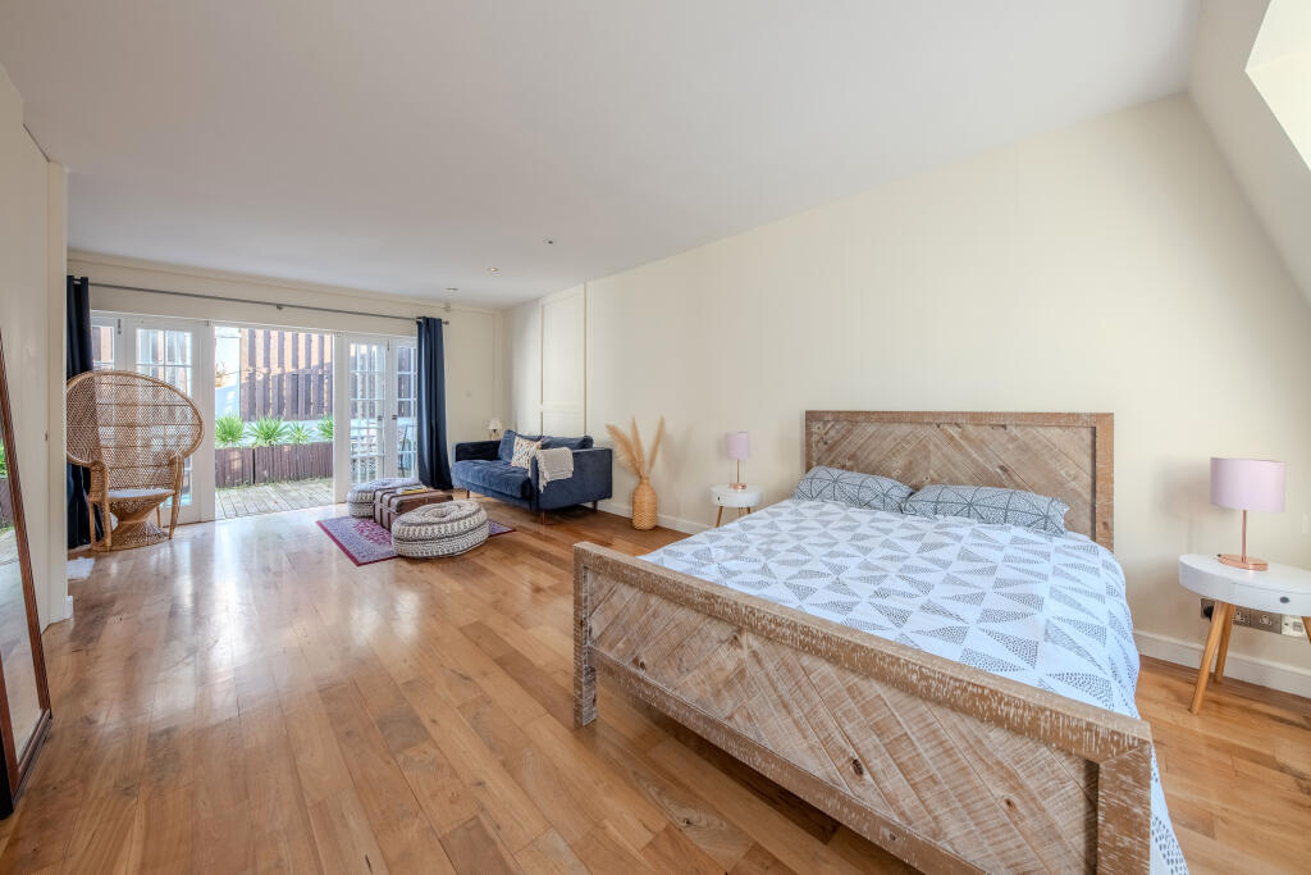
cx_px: 656
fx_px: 437
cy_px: 438
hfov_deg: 112.6
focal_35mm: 12
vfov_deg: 90.0
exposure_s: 1/640
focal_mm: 12
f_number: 8
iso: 400
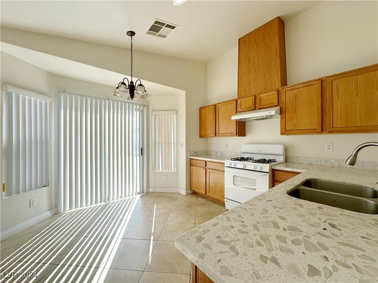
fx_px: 153
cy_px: 142
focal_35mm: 14
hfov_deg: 102.1
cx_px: 189
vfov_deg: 85.7
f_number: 2.2
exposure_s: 1/215
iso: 40
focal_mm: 2.22
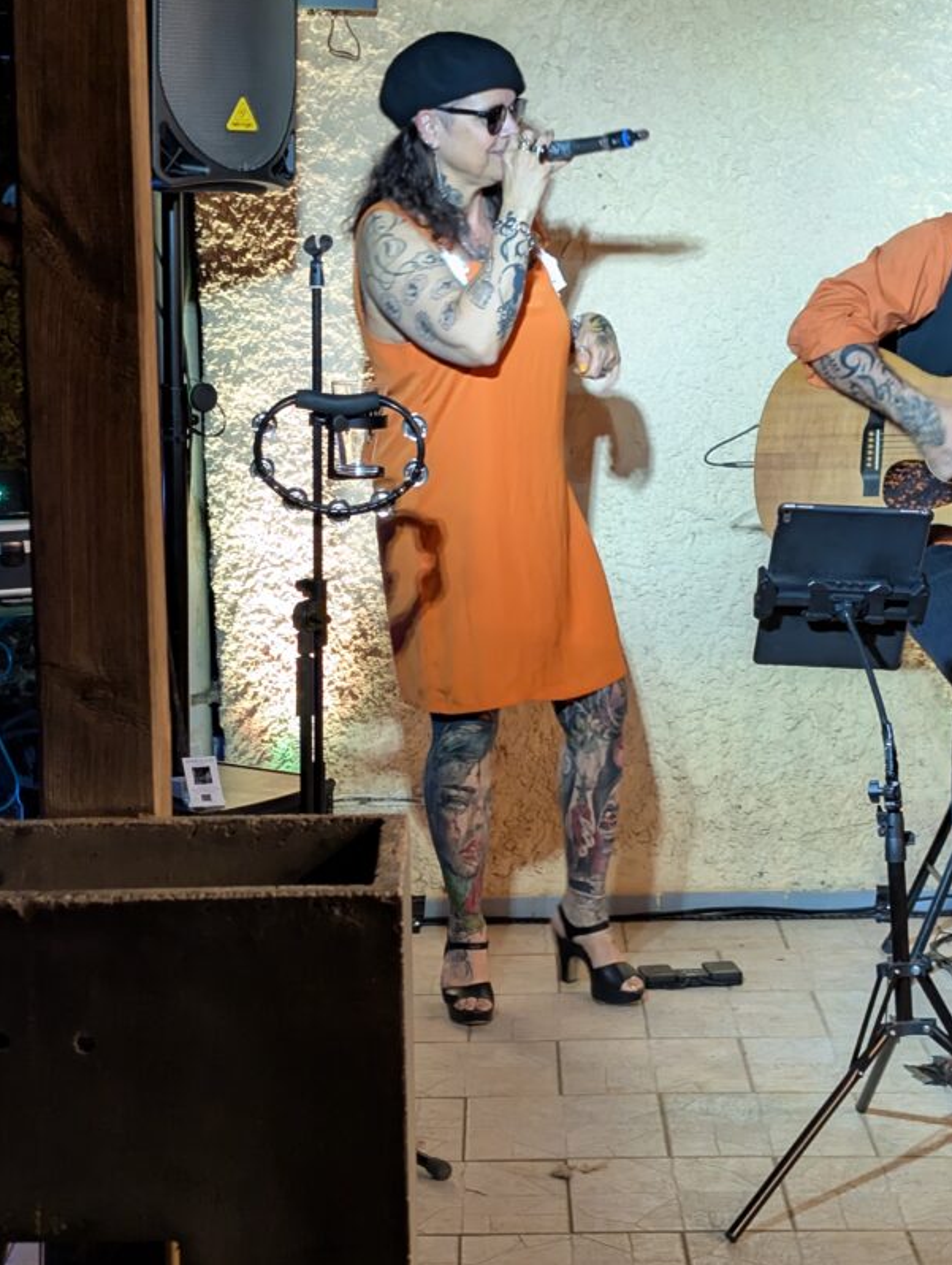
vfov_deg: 25.3
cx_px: 510
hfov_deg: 19.2
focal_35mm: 77
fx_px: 2816
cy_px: 724
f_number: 1.68
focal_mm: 6.9
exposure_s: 1/33.3
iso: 166
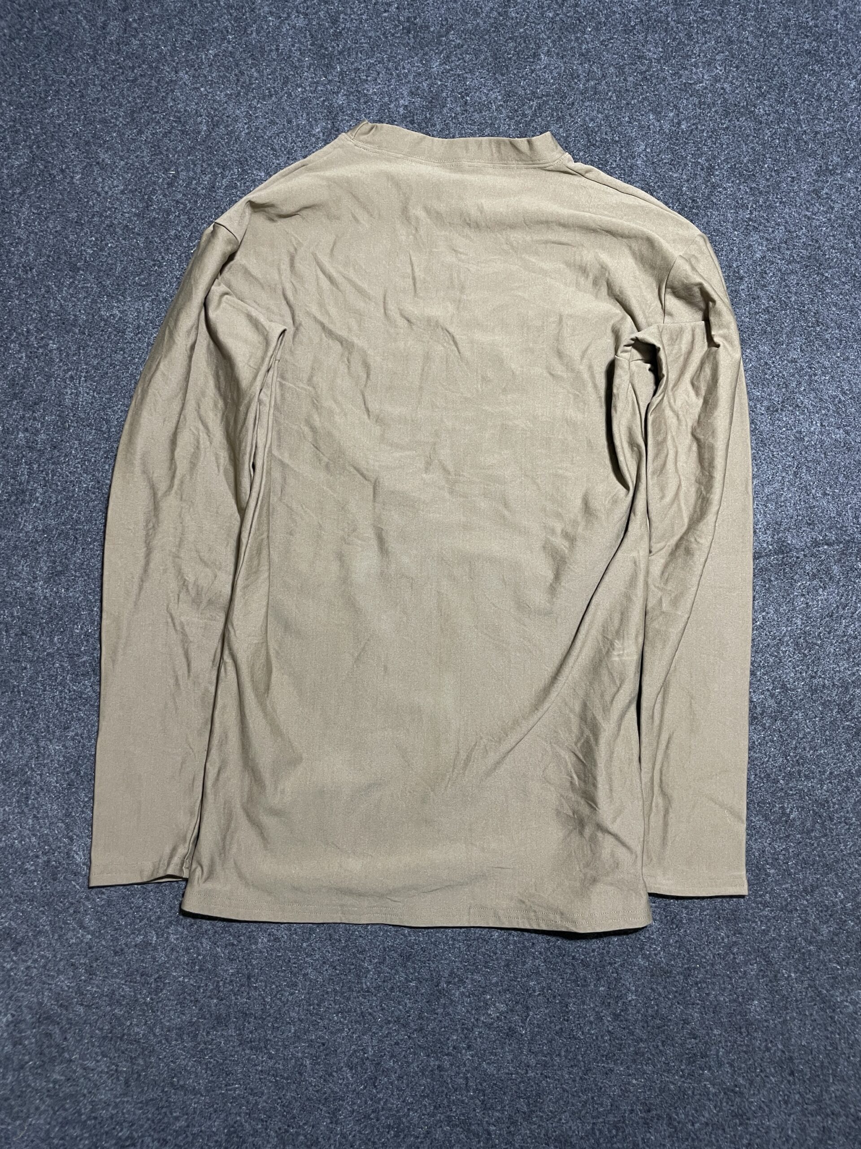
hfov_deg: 53.1
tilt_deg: -58.3
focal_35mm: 26
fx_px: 862
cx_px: 430
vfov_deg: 67.3
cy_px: 574
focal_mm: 4.2
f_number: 1.6
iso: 100
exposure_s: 1/50
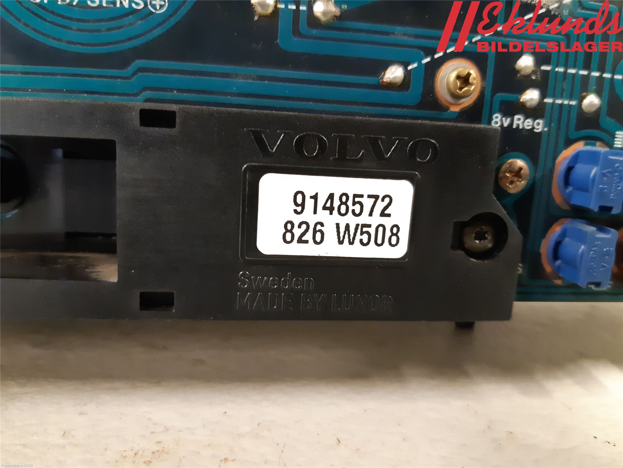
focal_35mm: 26
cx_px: 312
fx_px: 468
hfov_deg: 67.3
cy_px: 234
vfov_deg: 53.1
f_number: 1.7
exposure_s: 1/25
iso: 500
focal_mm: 3.93
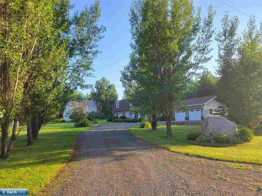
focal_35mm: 26
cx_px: 131
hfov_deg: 67.3
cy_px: 98
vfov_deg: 53.1
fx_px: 197
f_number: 1.8
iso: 40
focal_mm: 5.4
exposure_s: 1/466
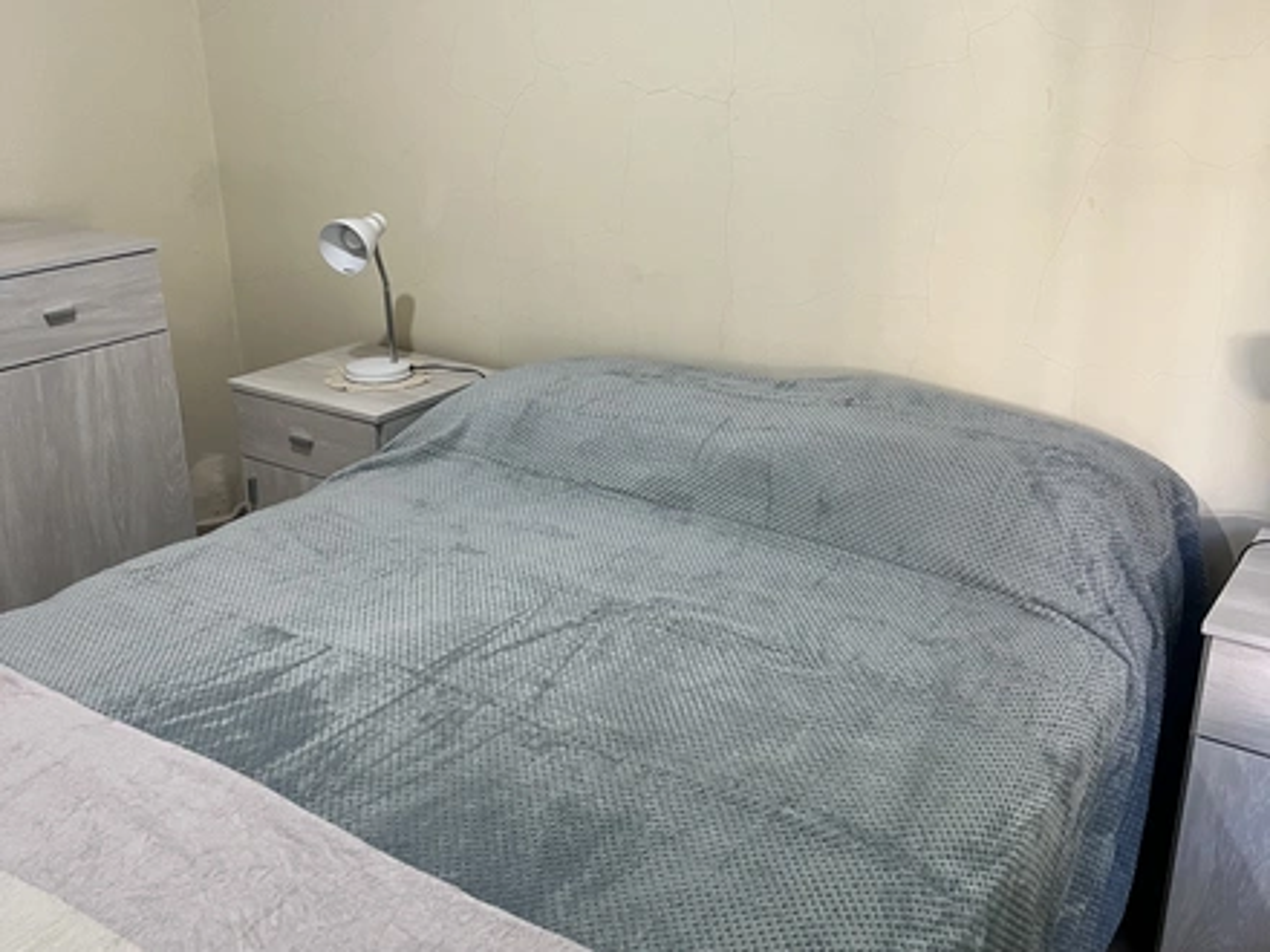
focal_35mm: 26
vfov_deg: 53.1
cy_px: 476
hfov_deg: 67.3
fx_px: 954
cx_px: 635
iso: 125
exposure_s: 1/50
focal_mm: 5.7
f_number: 1.5
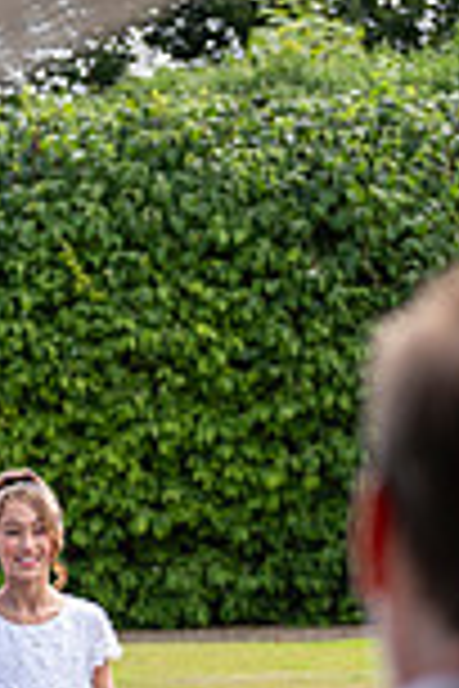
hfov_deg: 4.5
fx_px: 5794
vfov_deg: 6.8
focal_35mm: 303
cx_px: -94
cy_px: 634
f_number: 3.2
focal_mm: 68.7
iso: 200
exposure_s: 1/640
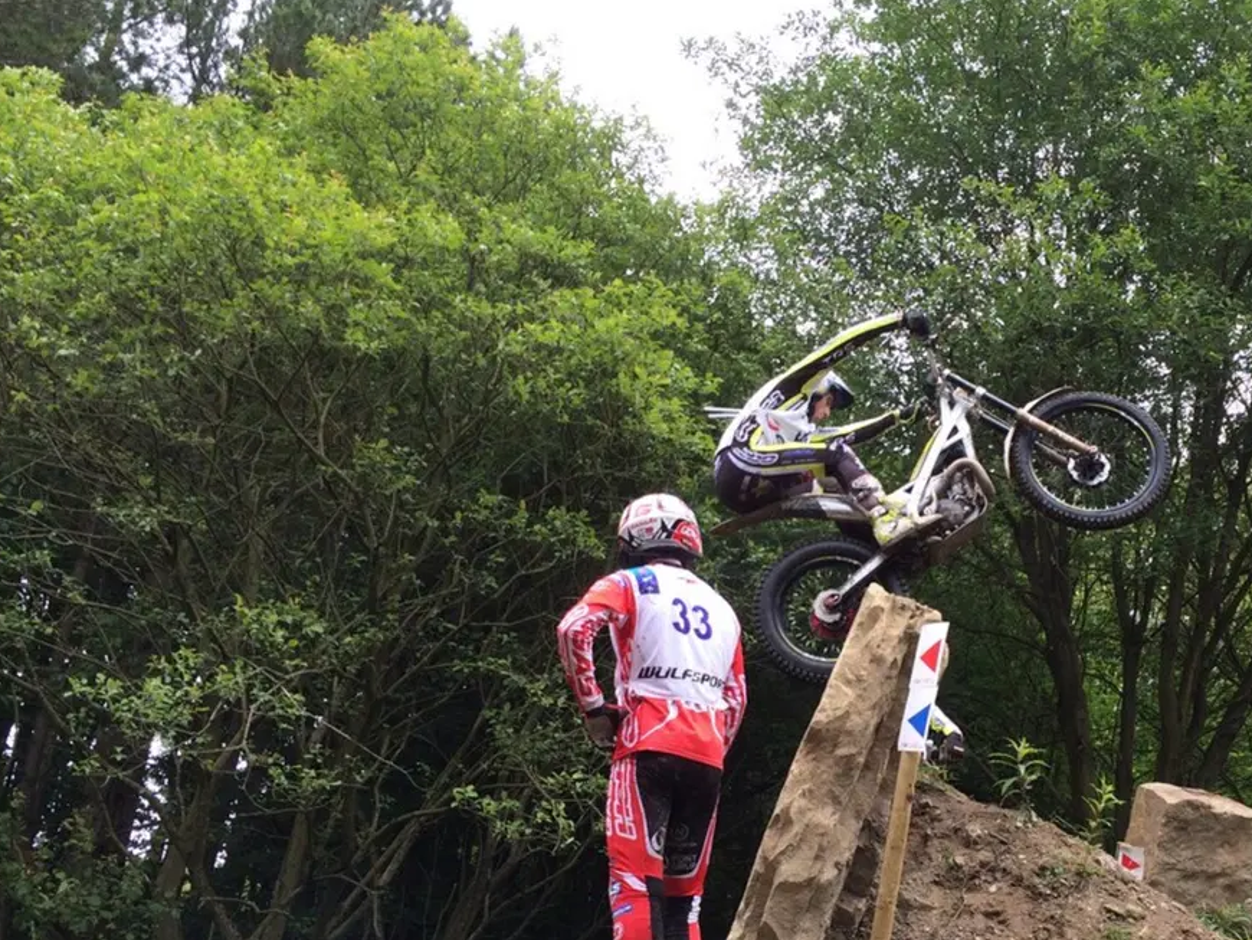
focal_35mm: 40
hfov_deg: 45.9
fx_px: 1447
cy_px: 600
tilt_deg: +17.6
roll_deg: -1.5
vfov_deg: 35.7
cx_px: 853
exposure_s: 1/423
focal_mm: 4.15
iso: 32
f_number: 2.2
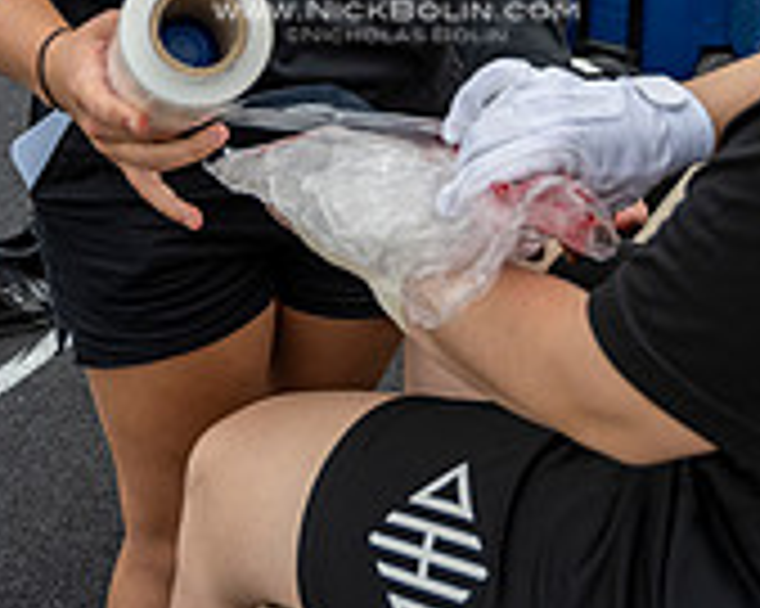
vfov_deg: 23.6
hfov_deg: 31.5
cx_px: 396
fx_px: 1349
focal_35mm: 60
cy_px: -86
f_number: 4
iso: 160
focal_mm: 24
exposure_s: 1/800
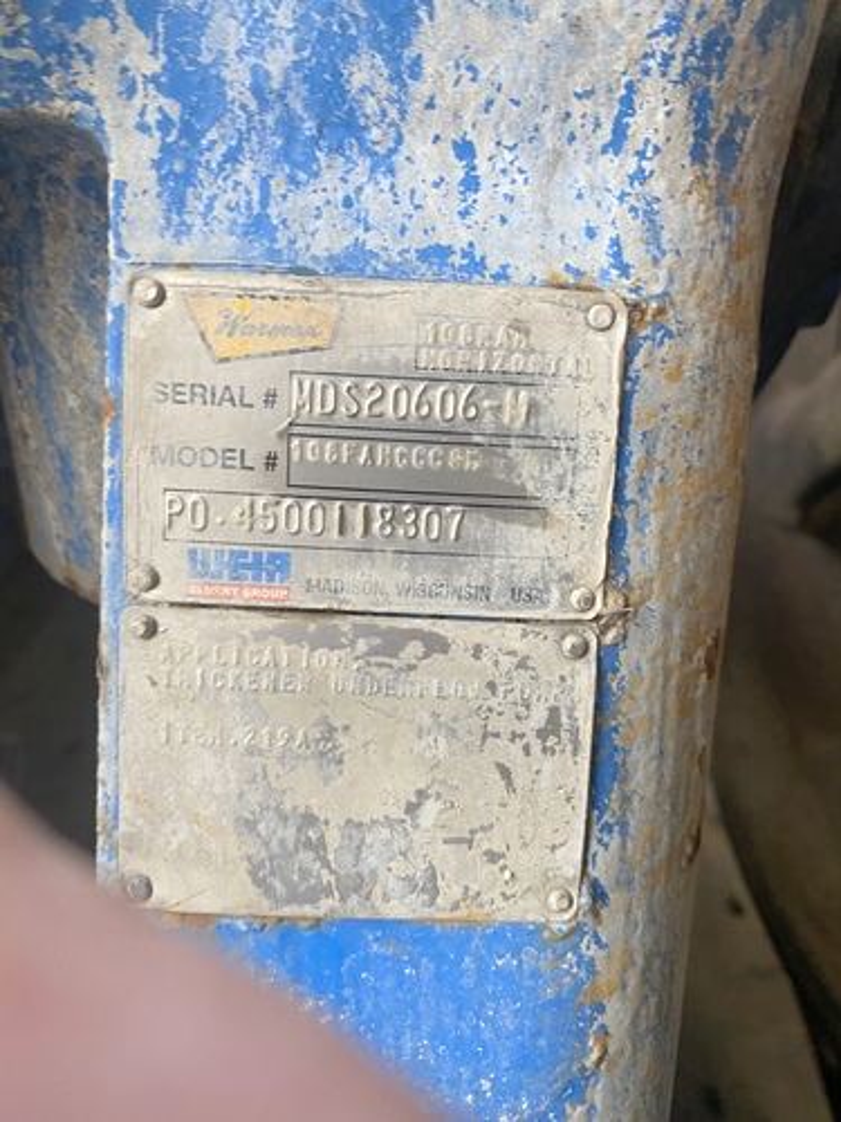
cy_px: 561
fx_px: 842
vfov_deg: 67.3
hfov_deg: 53.1
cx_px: 420
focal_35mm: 26
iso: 125
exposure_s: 1/89
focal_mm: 4.25
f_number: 1.8
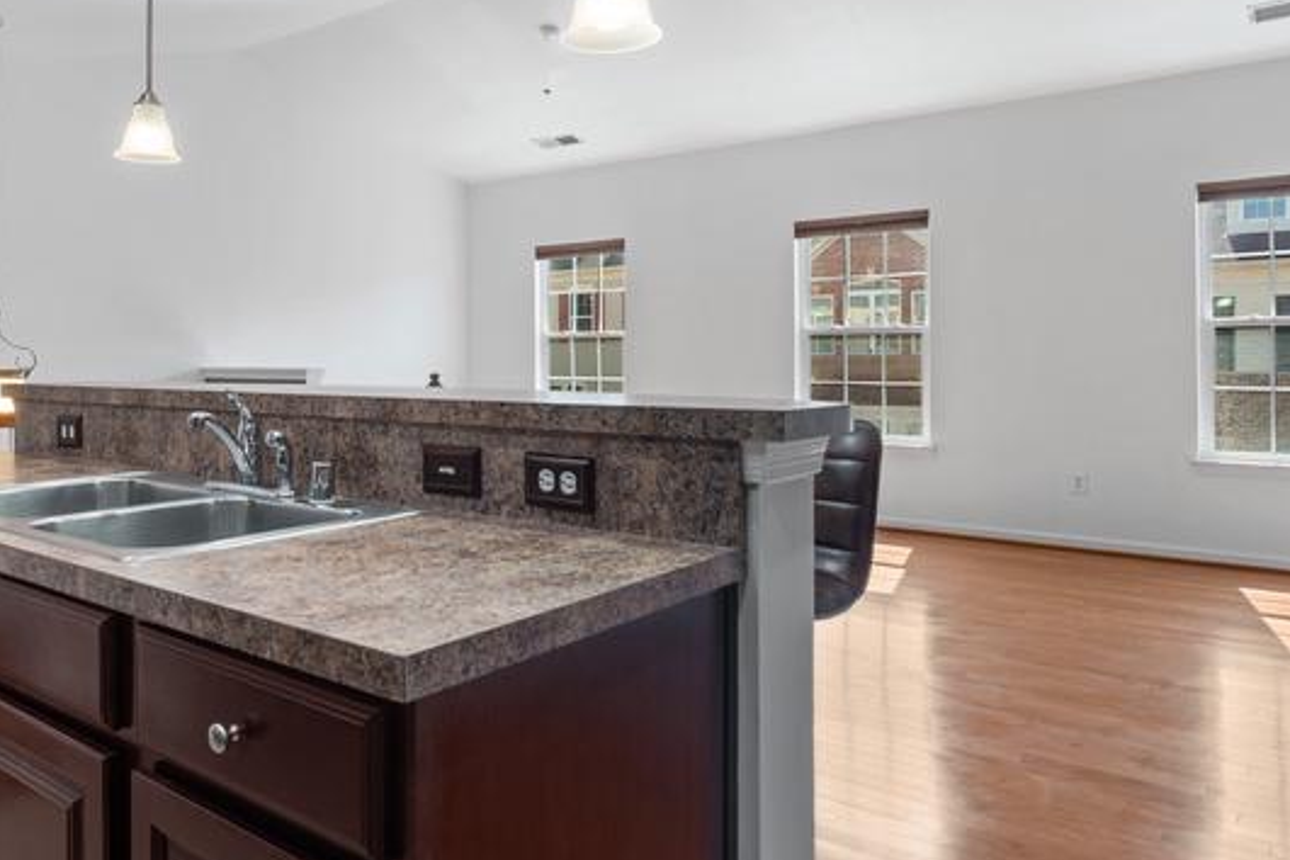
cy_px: 368
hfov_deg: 65.5
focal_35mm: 27
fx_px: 967
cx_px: 423
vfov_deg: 47.8
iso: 100
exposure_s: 1/10
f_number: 8
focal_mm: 14
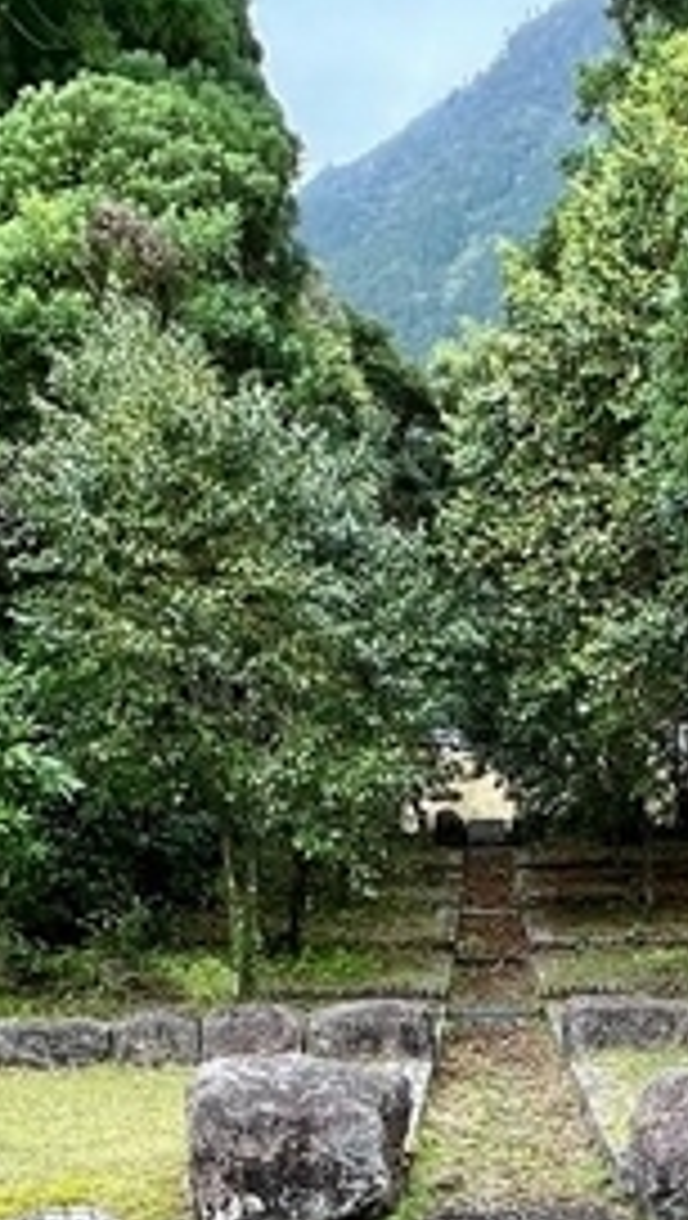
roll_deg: +0.7
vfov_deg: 34.8
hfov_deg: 25.3
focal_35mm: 47
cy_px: 1465
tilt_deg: -18.1
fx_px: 1520
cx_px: 477
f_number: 1.8
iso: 50
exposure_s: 1/122
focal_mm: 1.57
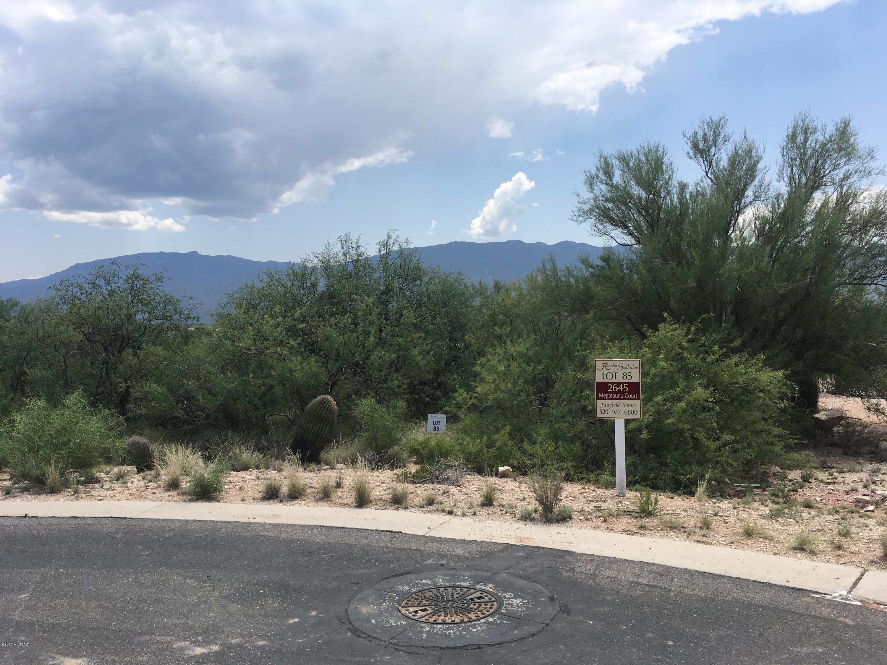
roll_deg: +2.1
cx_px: 444
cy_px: 332
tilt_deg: -2.8
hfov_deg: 61.7
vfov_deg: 48.2
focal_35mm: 29
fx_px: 743
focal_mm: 4.15
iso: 25
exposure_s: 1/1479
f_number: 2.2
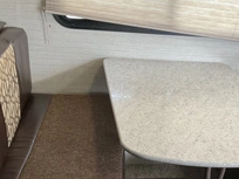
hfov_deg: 33.0
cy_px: 138
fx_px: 394
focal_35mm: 57
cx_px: 186
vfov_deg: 25.3
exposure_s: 1/60
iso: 80
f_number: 1.8
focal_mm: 3
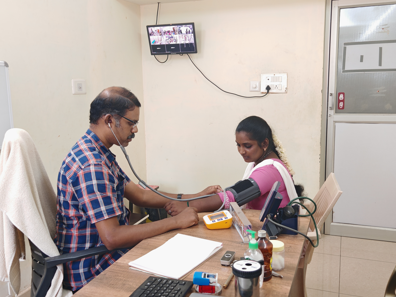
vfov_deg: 39.7
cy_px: 148
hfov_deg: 51.4
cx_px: 198
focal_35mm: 36
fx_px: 412
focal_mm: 6.67
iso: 320
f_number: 1.9
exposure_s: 1/50
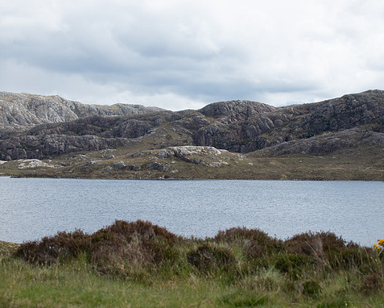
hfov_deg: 21.5
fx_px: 1012
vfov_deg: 17.3
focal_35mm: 89
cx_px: 217
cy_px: 154
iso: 100
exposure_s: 1/320
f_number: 7.1
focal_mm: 78
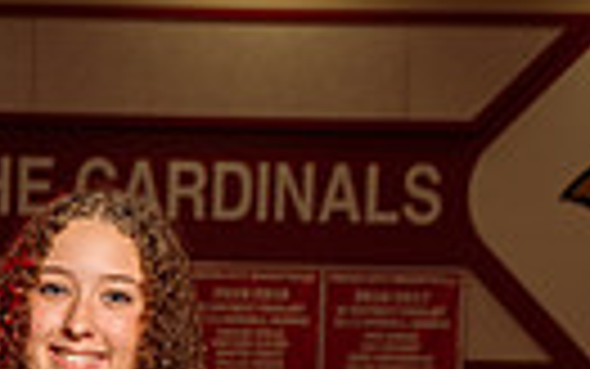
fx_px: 2252
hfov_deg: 14.7
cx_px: 41
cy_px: 958
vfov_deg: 8.4
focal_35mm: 140
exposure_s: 1/250
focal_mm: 40
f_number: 5
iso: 100
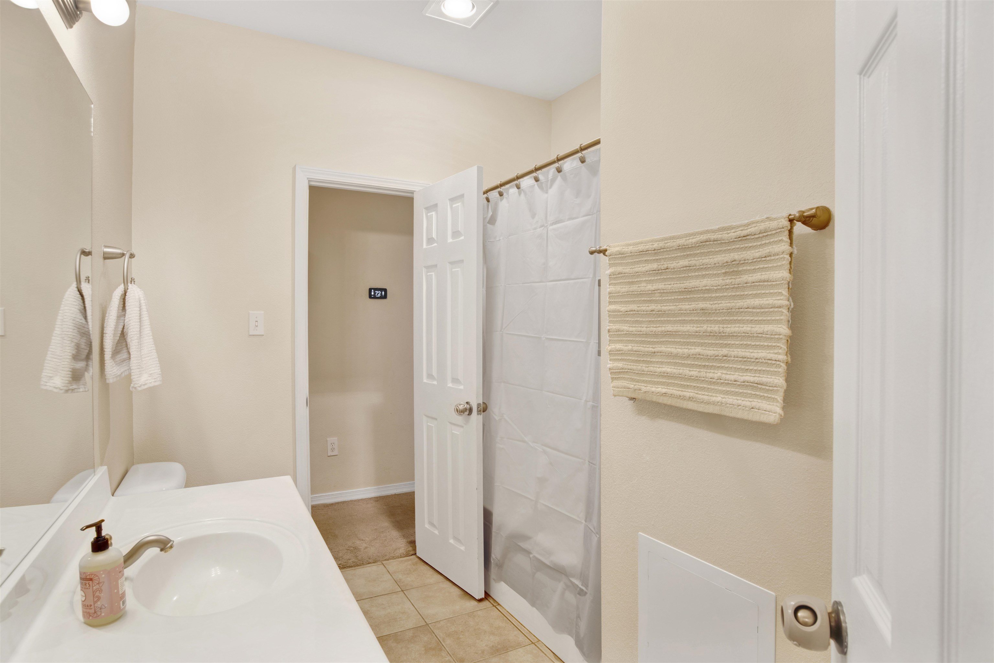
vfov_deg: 67.4
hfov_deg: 90.0
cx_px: 497
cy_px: 332
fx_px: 497
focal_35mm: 18
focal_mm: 18
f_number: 11
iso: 200
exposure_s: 1/2.5
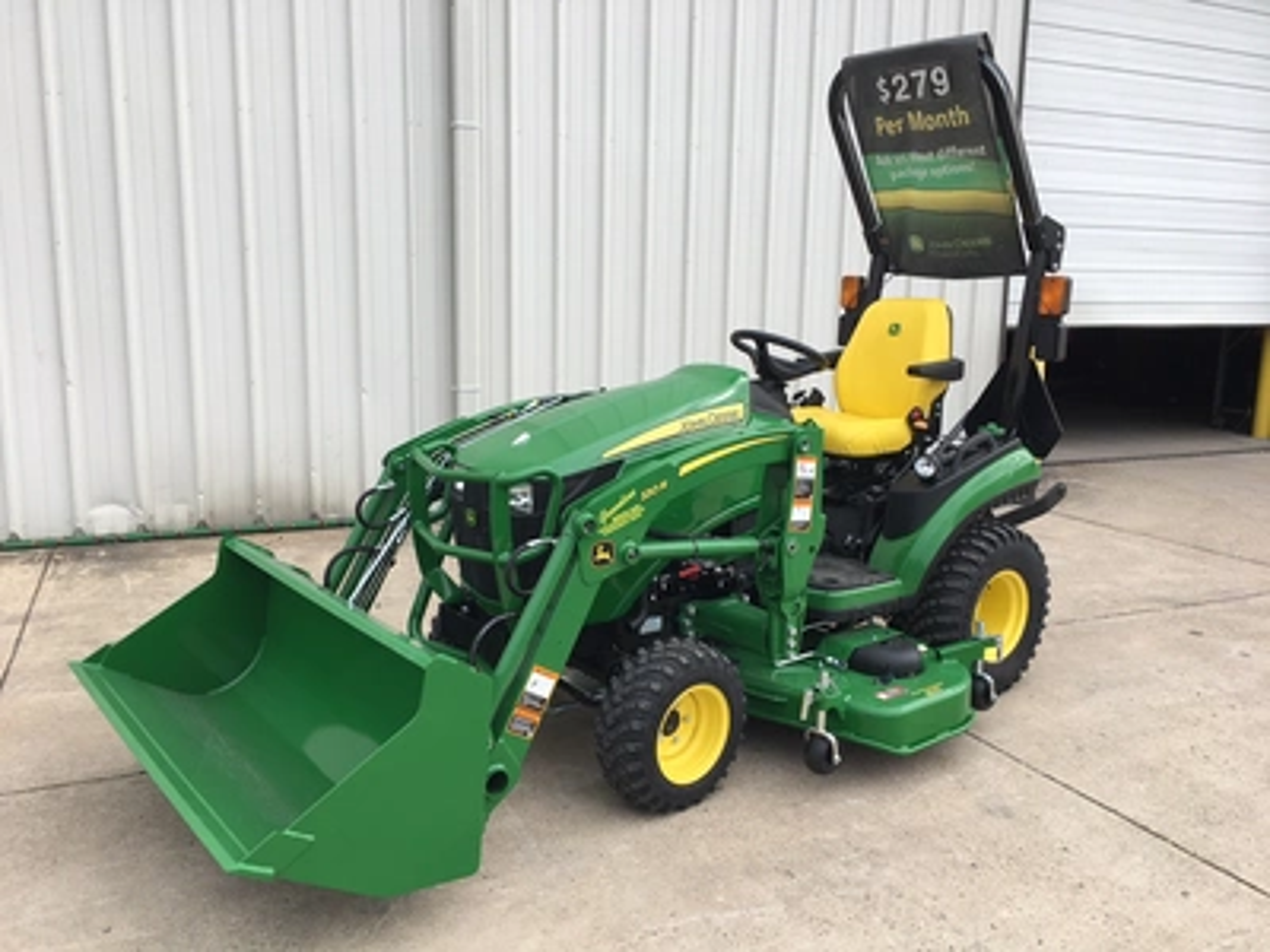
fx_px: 1064
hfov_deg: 61.7
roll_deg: -0.7
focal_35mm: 29
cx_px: 635
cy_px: 476
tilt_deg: -9.2
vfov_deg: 48.2
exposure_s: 1/499
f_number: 2.2
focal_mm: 4.15
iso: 25
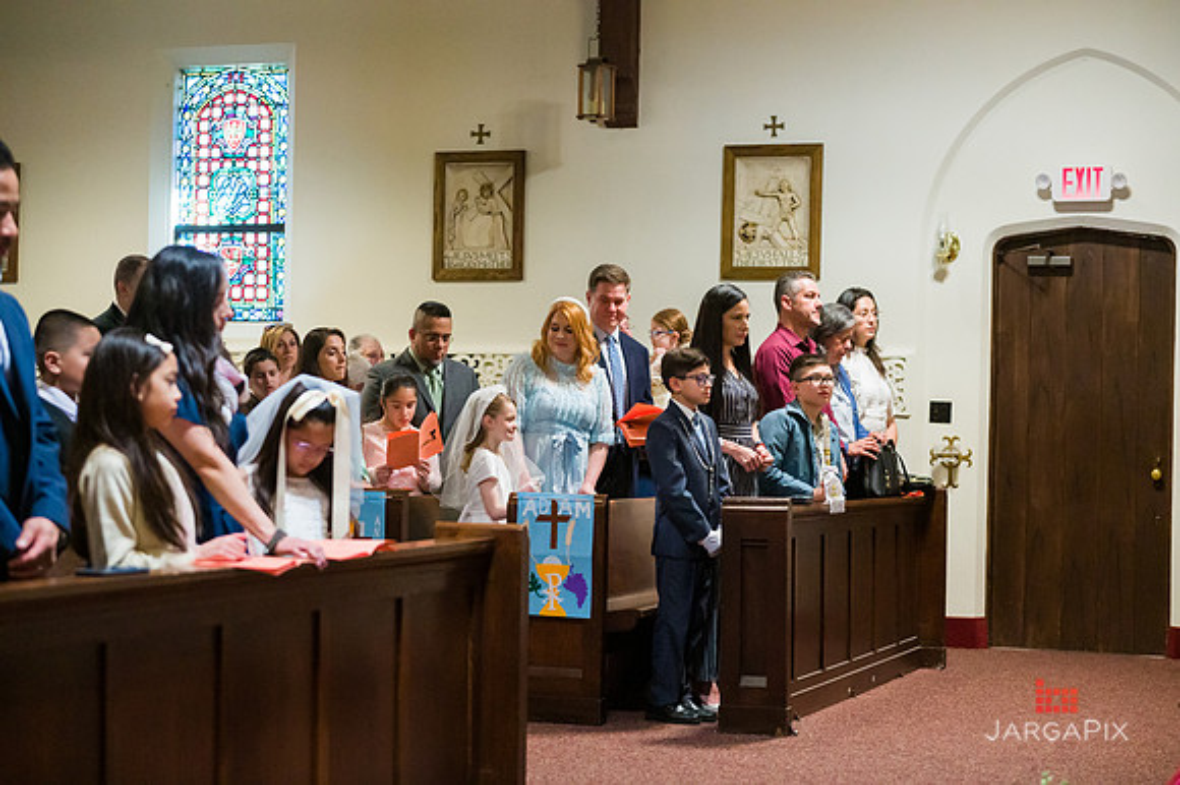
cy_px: 392
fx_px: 2293
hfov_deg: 28.9
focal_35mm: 70
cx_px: 590
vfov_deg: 19.4
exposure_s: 1/200
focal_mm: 70
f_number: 3.2
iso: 5000
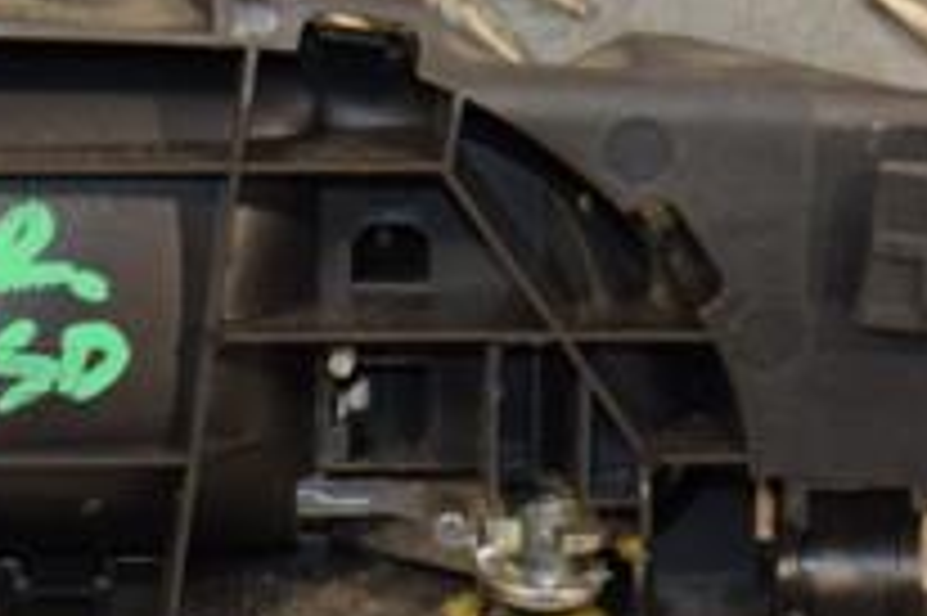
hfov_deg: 5.9
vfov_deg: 3.9
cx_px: 207
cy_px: 427
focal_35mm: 350
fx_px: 9005
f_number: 5.3
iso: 800
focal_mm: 80
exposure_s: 1/100
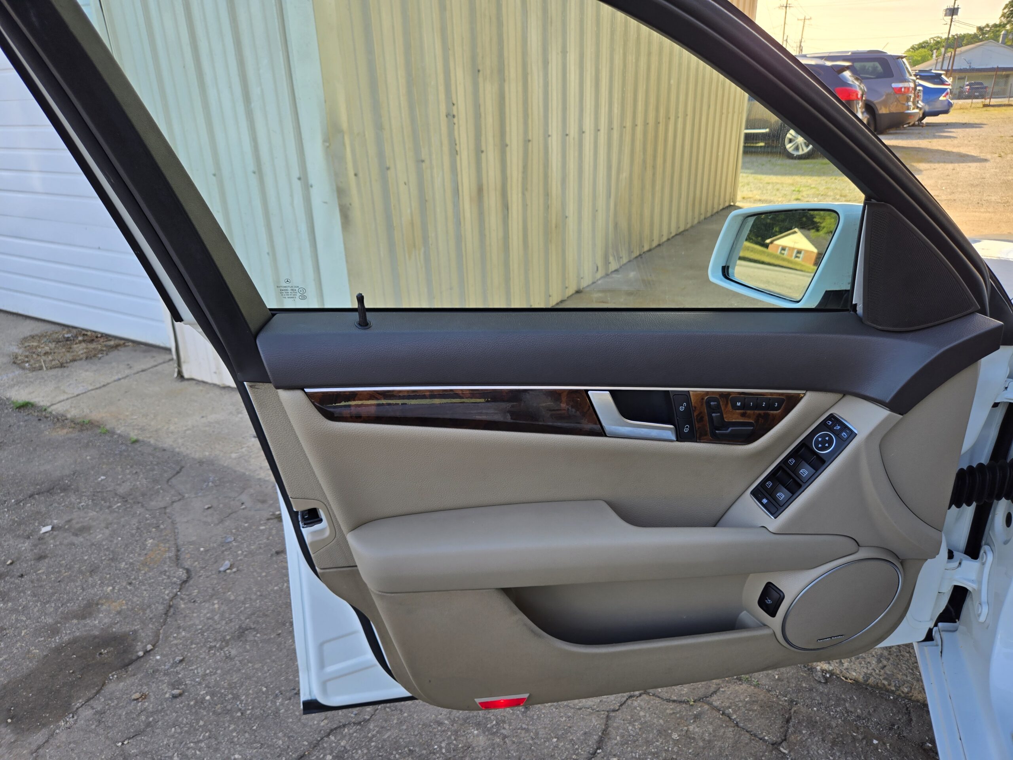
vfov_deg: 58.9
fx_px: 673
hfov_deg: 73.9
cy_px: 380
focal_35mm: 23
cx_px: 506
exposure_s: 1/232
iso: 25
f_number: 1.8
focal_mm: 5.4
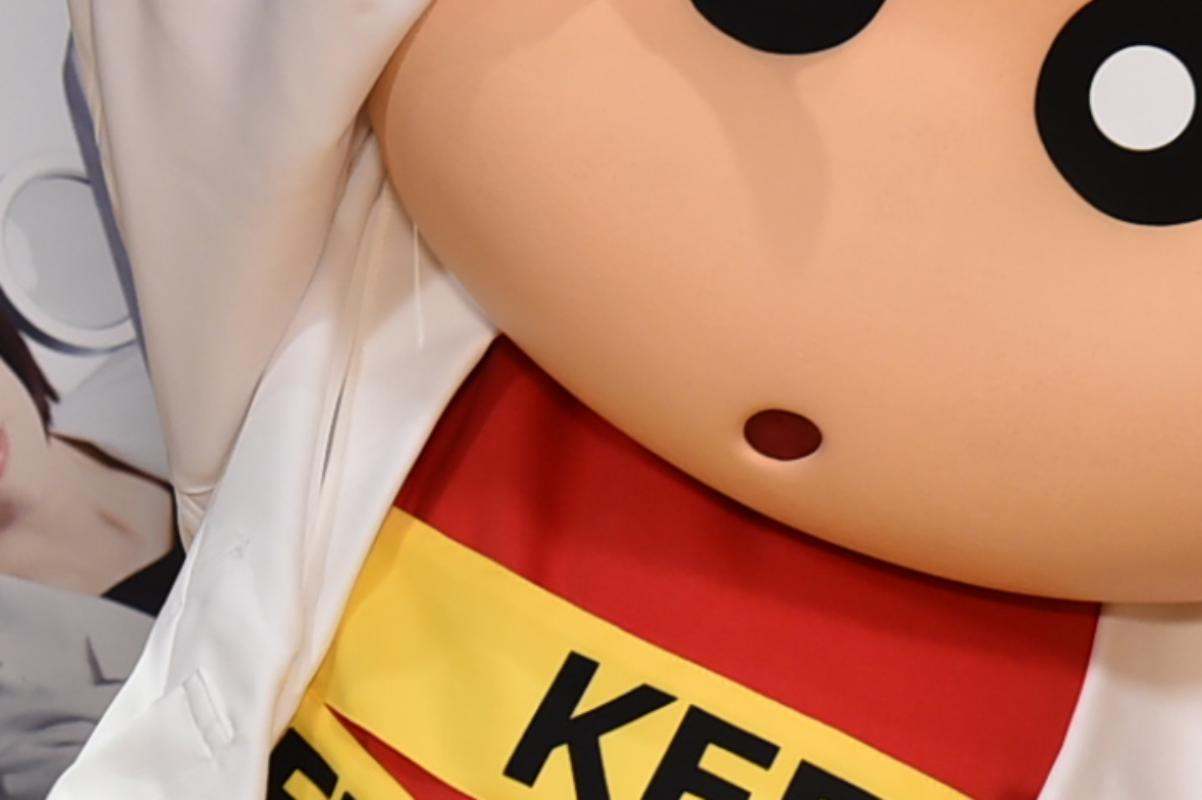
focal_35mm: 158
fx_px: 5272
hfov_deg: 12.8
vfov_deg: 8.7
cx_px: 1214
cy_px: 584
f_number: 6.3
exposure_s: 1/80
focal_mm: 46
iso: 2000
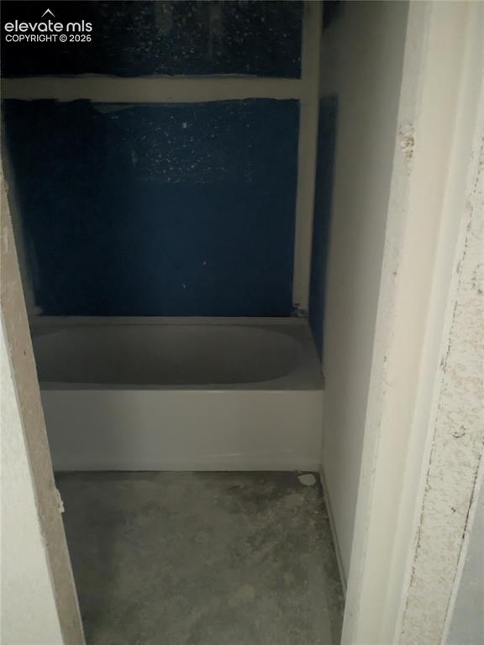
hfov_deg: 51.4
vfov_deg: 65.3
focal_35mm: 27
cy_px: 322
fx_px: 503
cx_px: 242
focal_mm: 4.38
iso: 2330
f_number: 1.73
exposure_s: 1/3.08
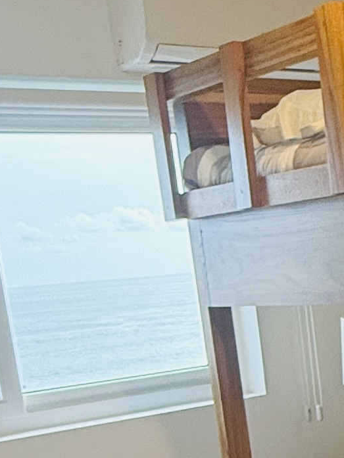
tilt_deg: -11.6
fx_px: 1073
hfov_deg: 16.8
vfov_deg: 23.0
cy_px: 474
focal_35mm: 81
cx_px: 486
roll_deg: +4.2
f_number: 2.2
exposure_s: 1/120
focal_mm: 2.22
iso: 250
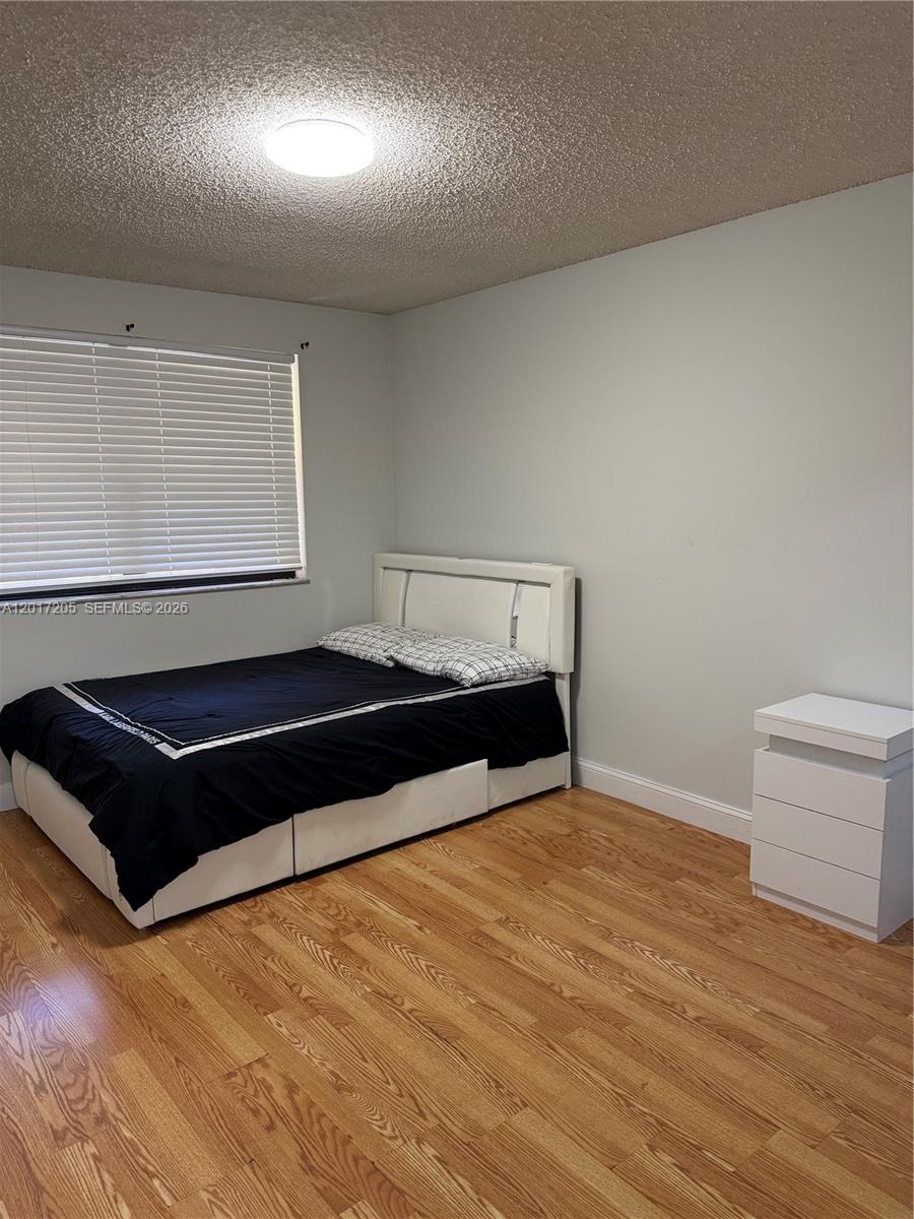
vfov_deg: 71.6
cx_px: 457
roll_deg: +0.2
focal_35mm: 24
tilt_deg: -7.9
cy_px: 610
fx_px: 845
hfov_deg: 56.8
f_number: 1.78
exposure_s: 1/60
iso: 250
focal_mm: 6.76
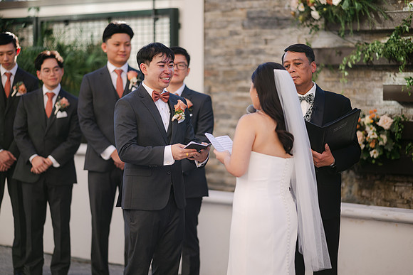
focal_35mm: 105
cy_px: 138
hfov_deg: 19.5
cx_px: 206
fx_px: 1205
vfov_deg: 13.0
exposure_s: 1/2500
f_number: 1.4
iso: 64
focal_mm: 105
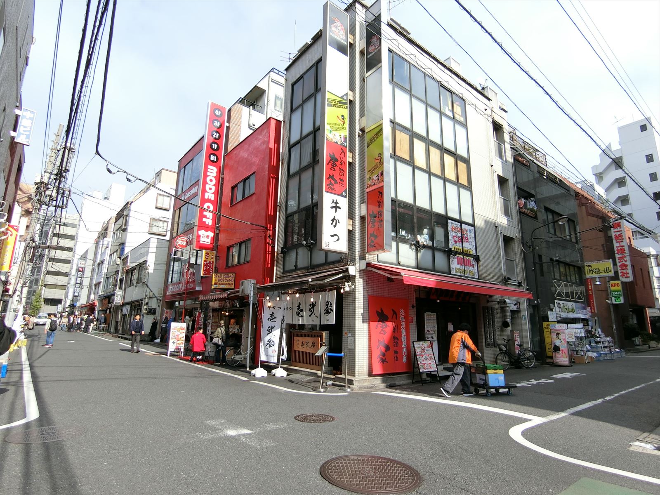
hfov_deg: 84.7
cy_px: 248
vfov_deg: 68.7
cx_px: 330
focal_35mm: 19
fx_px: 362
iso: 80
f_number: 2.7
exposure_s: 1/1000
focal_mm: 4.06
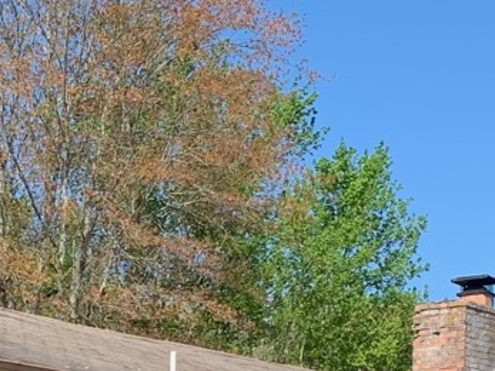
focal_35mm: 120
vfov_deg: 11.5
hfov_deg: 16.2
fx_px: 1715
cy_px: 654
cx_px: 51
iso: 25
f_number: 1.8
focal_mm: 4.25
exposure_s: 1/1250
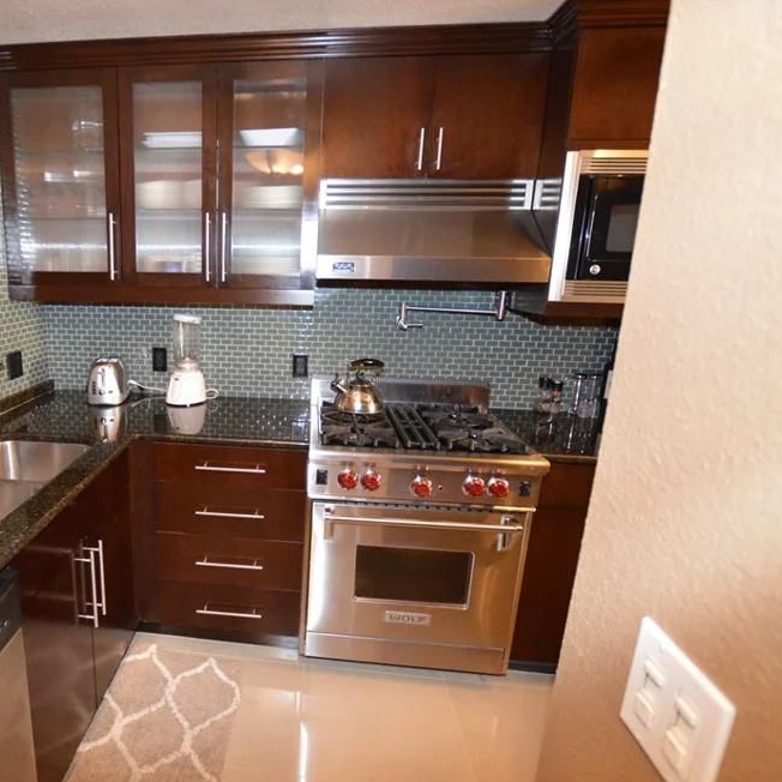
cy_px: 402
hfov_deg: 71.5
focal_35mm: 20
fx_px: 511
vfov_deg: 74.8
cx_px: 231
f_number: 3.5
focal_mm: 10
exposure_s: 1/60
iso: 2500
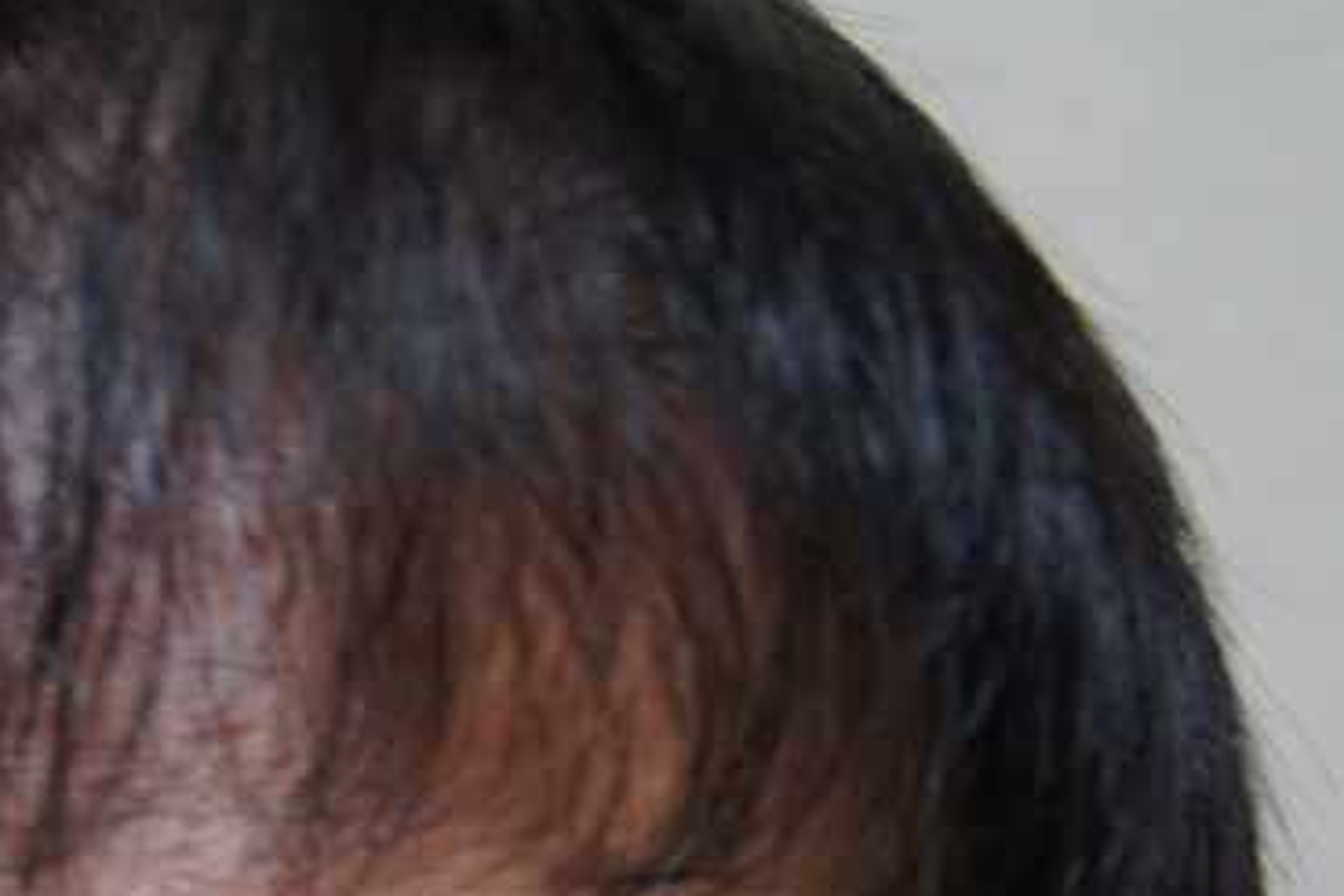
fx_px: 2912
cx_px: -15
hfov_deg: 24.7
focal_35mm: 78
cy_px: 484
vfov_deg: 17.5
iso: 400
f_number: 4
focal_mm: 24
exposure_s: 1/13
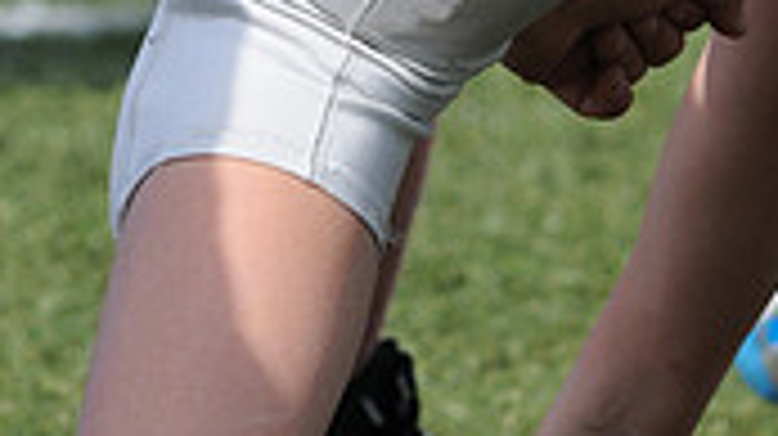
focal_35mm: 1581
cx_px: 317
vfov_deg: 0.8
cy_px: -436
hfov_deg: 1.4
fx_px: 32590
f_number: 7.1
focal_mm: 300
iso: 200
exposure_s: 1/500
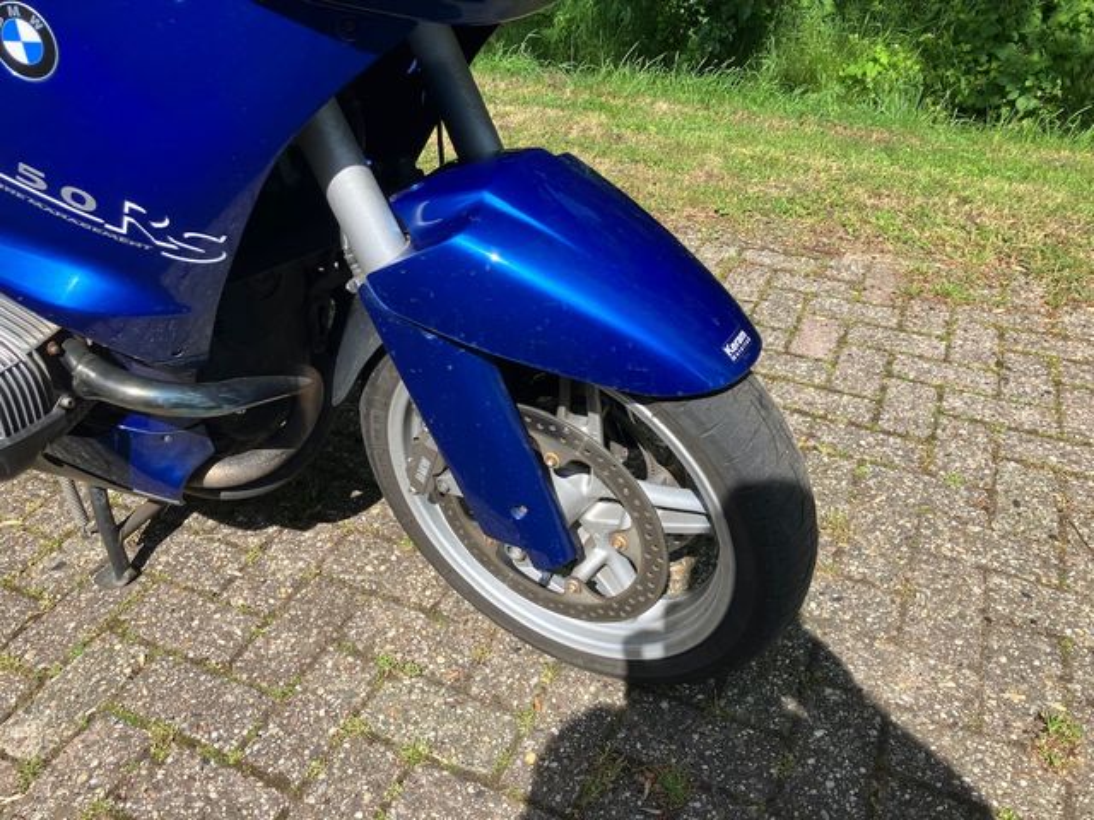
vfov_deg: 49.7
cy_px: 410
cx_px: 547
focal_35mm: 28
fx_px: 885
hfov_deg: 63.4
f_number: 1.8
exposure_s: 1/960
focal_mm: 3.99
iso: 32
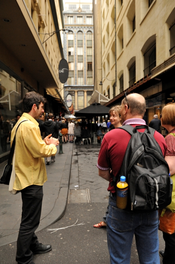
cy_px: 132
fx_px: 226
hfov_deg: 42.3
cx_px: 88
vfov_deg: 60.3
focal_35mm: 31
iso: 3200
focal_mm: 31
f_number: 4
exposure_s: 1/2000
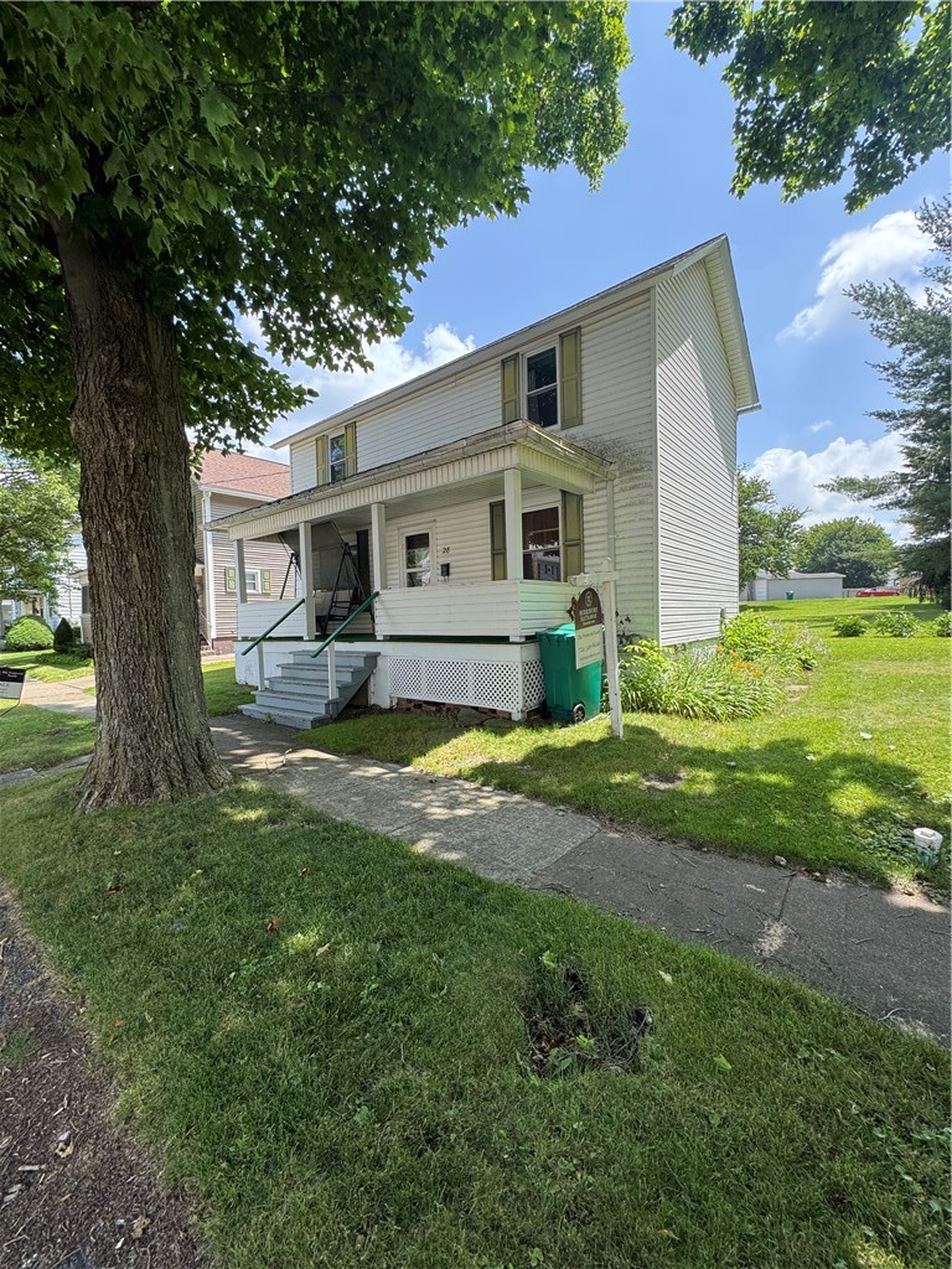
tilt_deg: -2.2
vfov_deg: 102.1
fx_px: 513
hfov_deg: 85.7
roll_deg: +2.2
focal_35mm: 14
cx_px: 476
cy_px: 634
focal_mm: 2.22
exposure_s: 1/359
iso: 40
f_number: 2.2
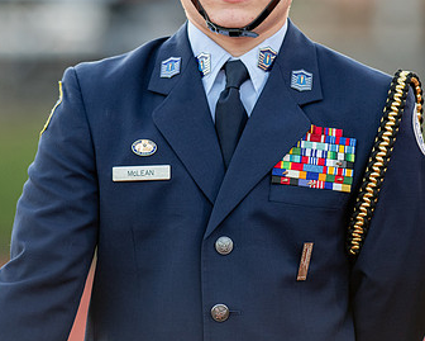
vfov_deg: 2.6
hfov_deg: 3.3
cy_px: 76
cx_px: 202
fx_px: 7461
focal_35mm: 593
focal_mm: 300
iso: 1400
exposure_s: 1/500
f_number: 4
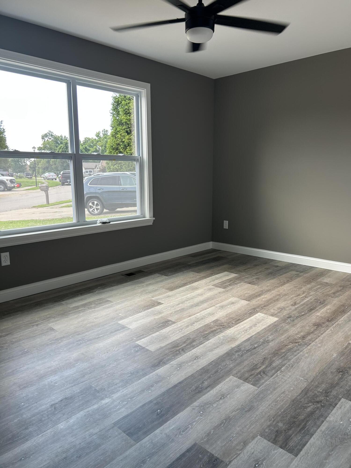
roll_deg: +0.7
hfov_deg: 53.1
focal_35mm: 26
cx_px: 176
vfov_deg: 67.3
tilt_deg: -9.5
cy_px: 234
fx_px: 352
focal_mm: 5.7
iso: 40
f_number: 1.5
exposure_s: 1/121
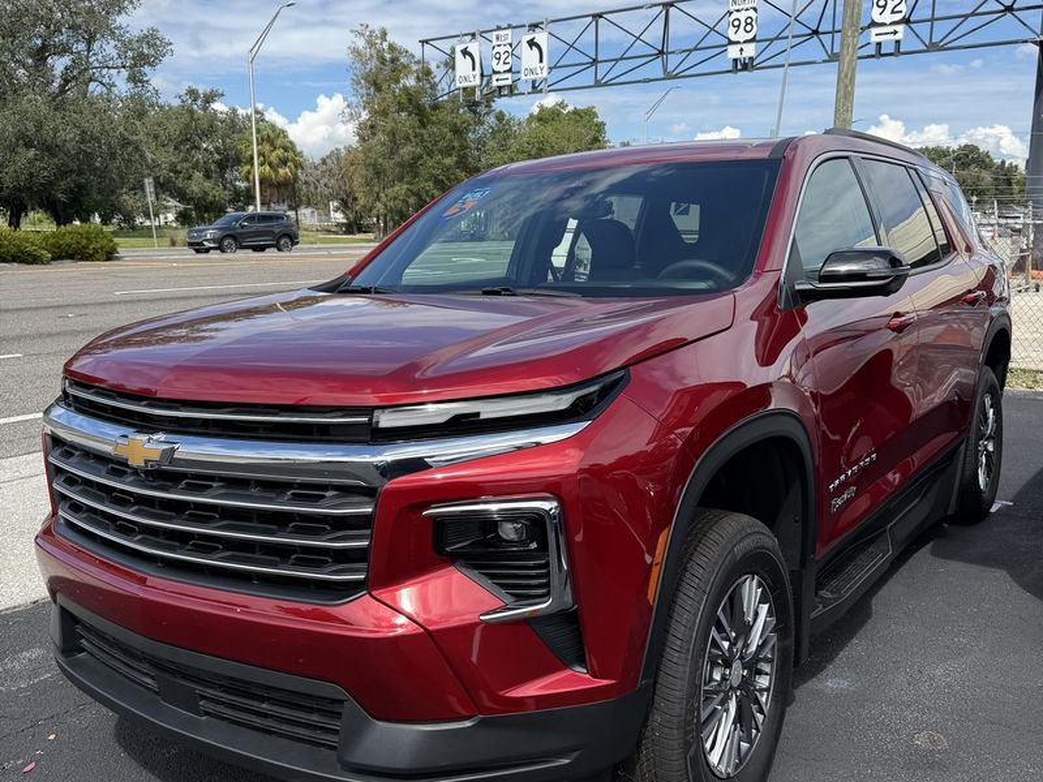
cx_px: 522
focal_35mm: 24
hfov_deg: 71.6
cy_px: 391
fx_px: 723
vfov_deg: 56.8
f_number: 1.78
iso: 80
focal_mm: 6.76
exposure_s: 1/4167
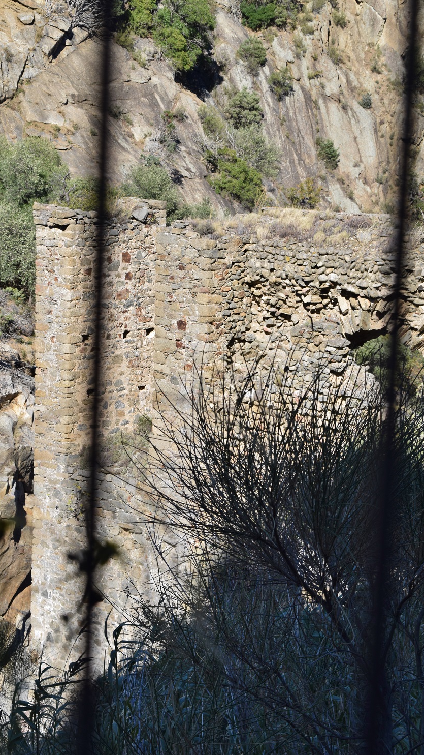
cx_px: 240
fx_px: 1459
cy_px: 378
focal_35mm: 73
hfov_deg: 16.5
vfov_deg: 29.0
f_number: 8
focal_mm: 46
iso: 200
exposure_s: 1/250
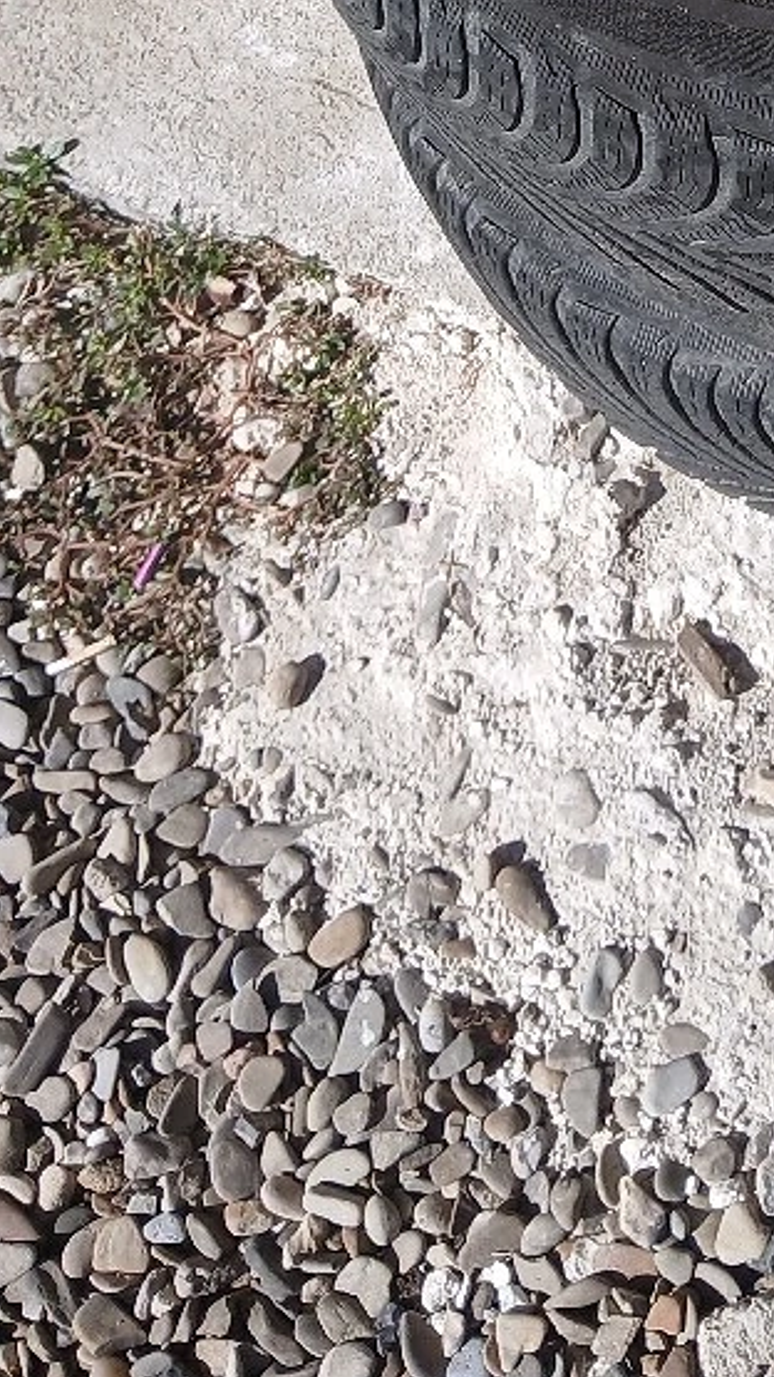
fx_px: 2482
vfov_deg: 27.4
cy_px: -257
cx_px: 958
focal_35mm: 68
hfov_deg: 16.9
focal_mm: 3.98
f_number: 1.8
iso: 20
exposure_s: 1/714
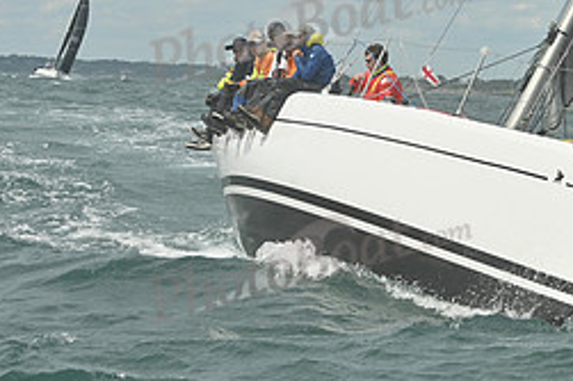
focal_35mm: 162
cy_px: 113
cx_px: 591
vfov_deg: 8.5
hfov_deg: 12.5
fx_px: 2577
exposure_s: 1/1250
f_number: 11
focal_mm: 70
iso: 320
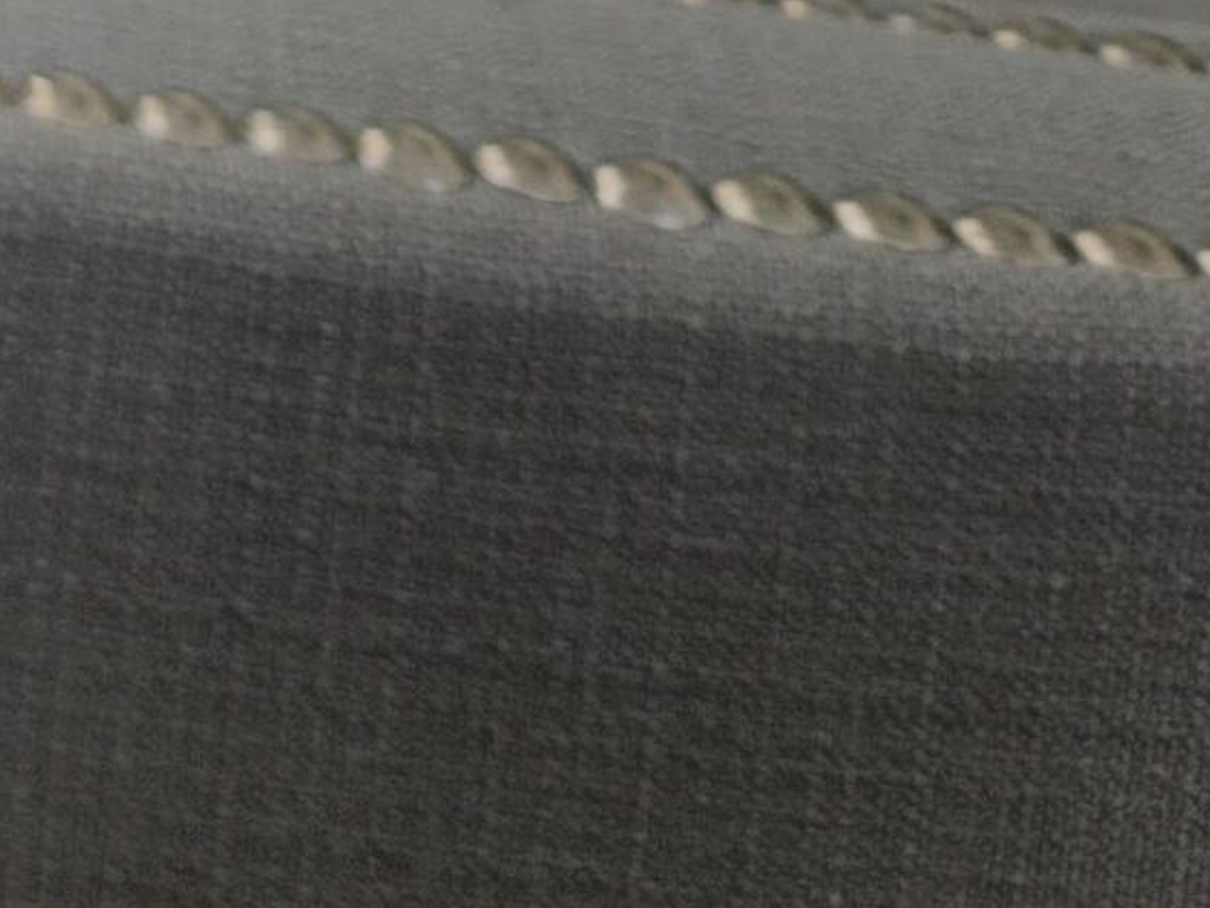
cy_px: -1145
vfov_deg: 11.2
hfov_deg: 14.2
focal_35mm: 114
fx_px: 3986
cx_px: -1279
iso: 20
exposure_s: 1/119
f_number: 1.8
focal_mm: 7
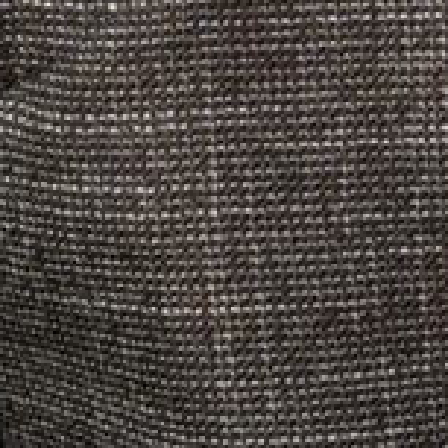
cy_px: -325
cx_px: 158
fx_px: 3587
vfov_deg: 7.0
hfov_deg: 7.1
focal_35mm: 245
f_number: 2.8
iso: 100
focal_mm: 28
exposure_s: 1/100
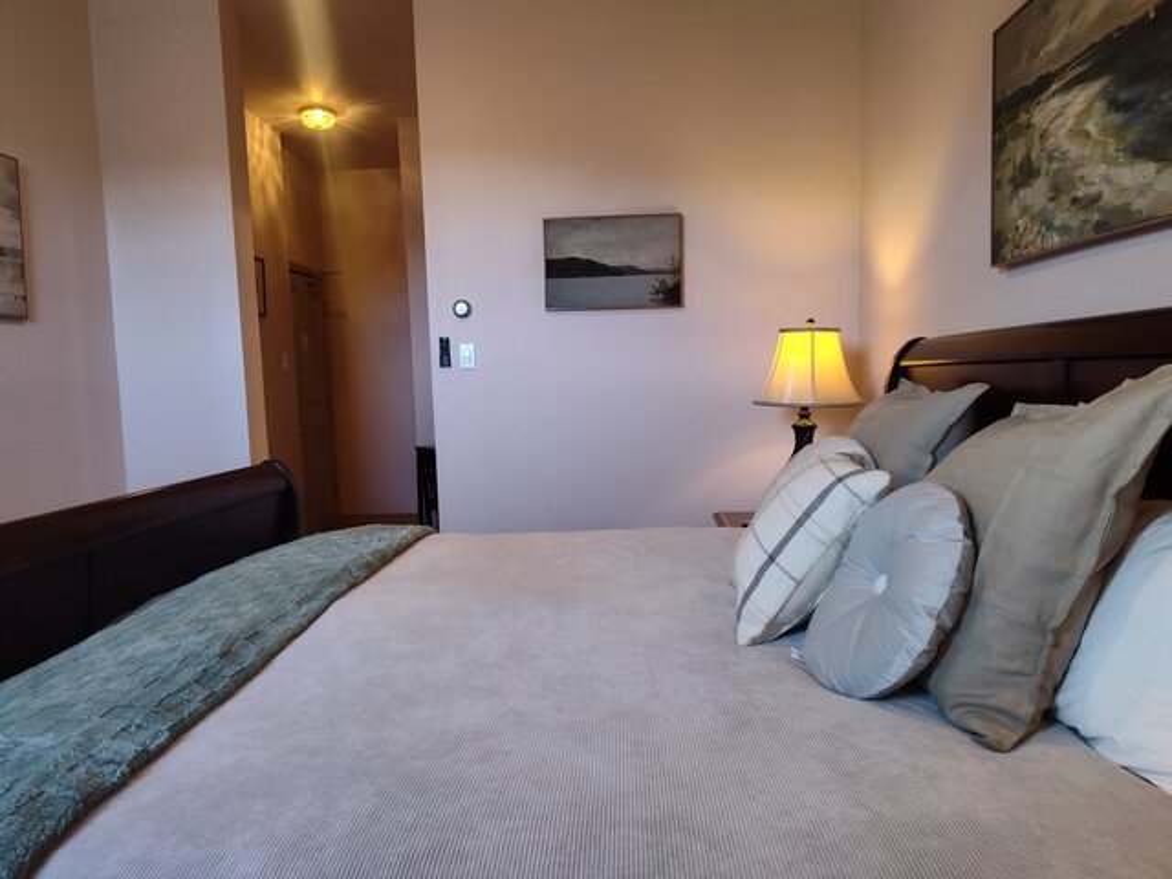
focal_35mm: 23
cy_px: 440
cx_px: 586
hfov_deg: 73.9
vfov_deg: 58.9
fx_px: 779
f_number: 1.8
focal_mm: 5.56
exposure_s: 1/120
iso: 994
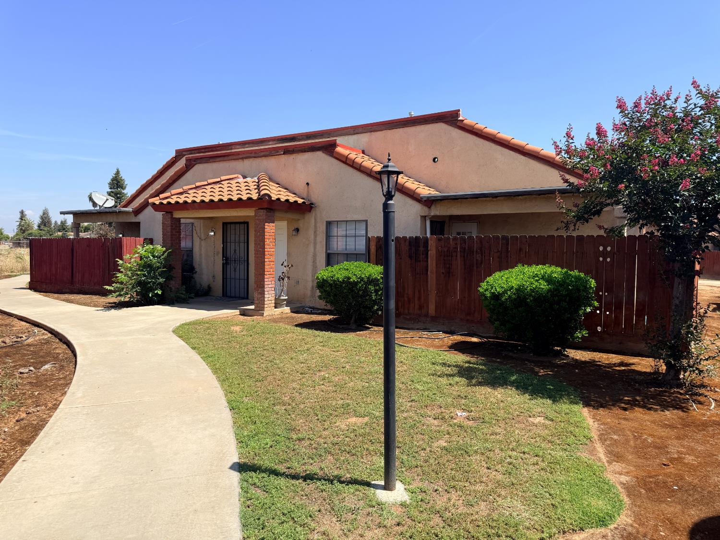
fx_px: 499
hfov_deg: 71.6
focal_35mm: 24
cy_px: 270
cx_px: 360
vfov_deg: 56.8
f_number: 1.78
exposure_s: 1/3584
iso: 80
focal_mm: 6.76
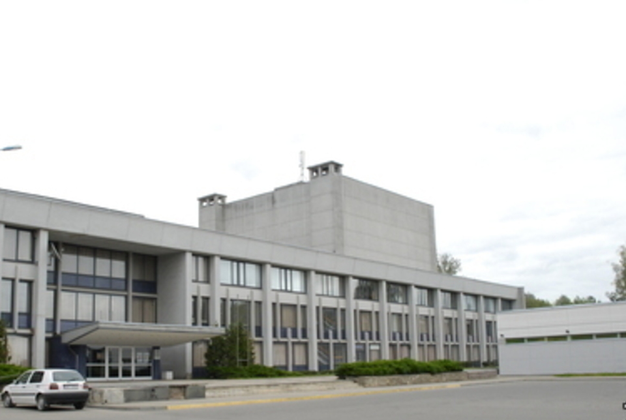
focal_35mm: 36
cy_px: 267
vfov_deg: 36.8
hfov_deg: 52.5
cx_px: 239
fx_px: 627
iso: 800
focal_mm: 18
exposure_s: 1/180
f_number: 9.5
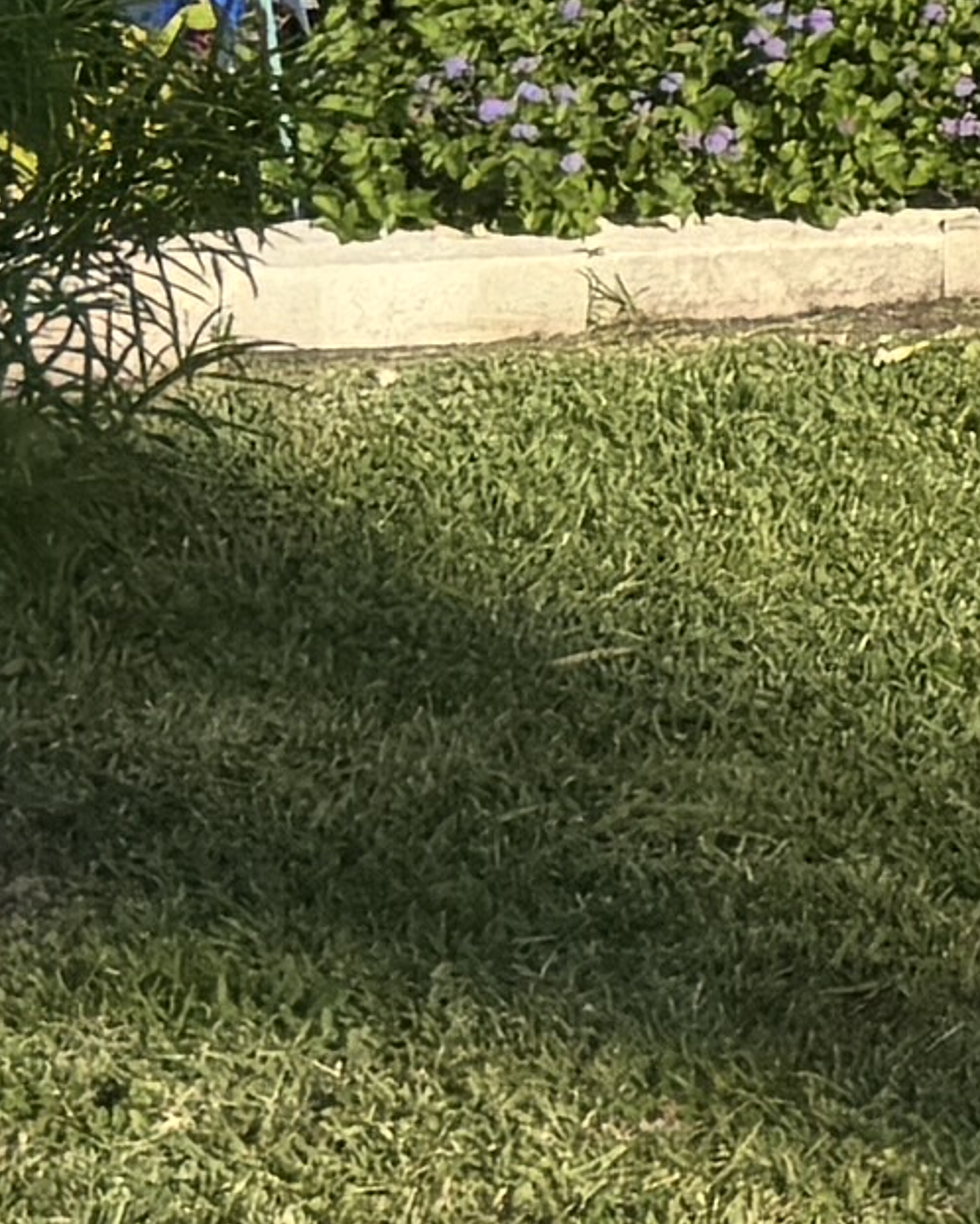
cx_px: 2865
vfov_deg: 8.6
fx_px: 7791
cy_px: -1076
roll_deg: +1.8
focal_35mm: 215
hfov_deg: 6.6
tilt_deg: +1.0
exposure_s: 1/3247
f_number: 1.78
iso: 80
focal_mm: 6.76
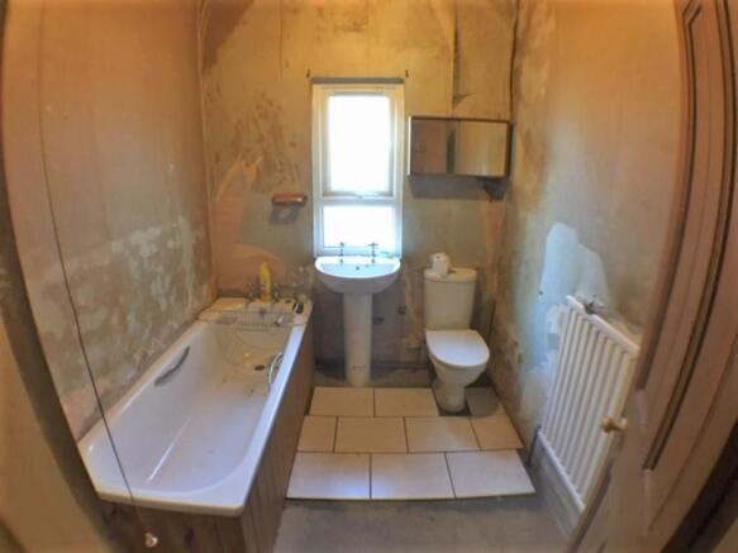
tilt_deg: -17.4
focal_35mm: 29
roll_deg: -1.2
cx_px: 369
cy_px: 276
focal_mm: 4.15
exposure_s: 1/10
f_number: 2.2
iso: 100
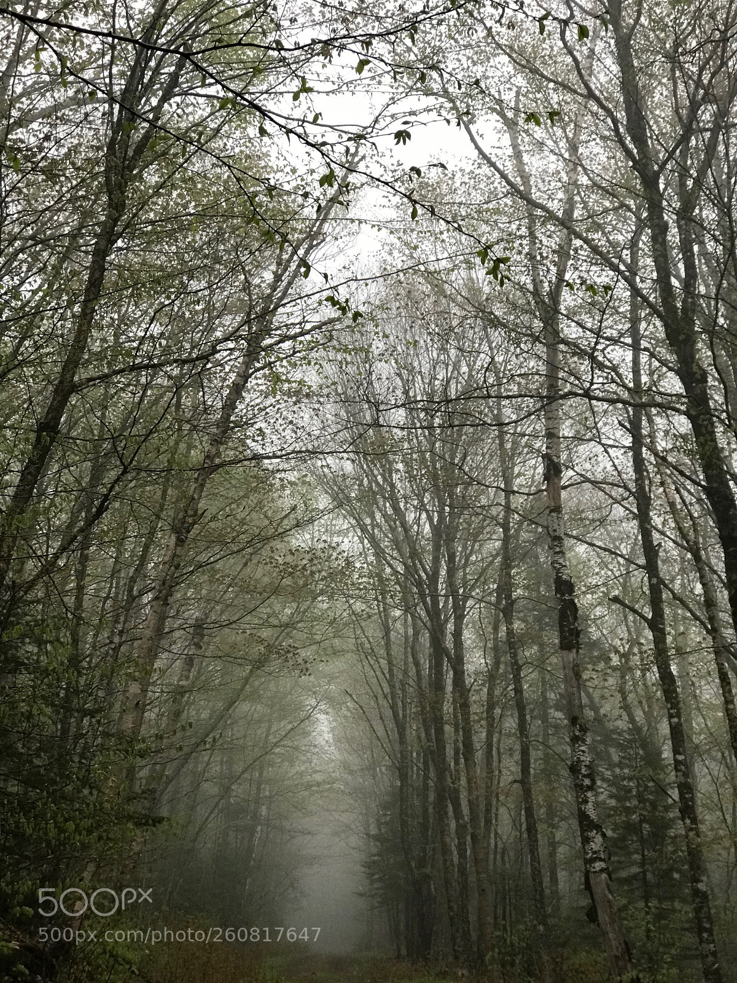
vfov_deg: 33.8
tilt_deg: +21.7
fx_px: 1618
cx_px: 368
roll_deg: +0.6
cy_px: 492
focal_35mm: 57
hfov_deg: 25.7
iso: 64
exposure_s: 1/60
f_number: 2.8
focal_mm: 6.6
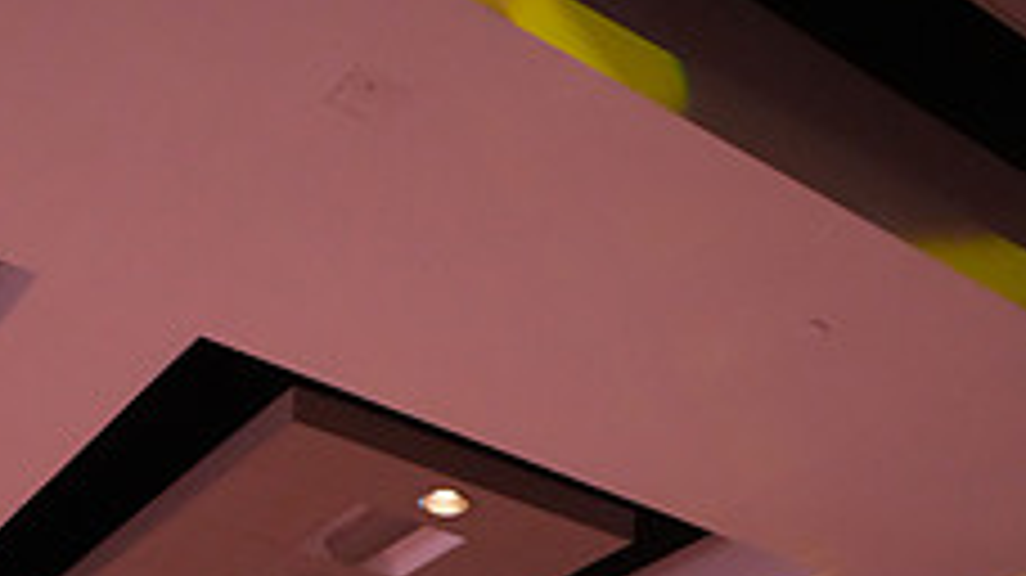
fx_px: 1740
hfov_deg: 32.8
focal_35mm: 64
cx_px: 421
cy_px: 1224
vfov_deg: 14.7
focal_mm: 24
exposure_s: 1/400
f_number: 5
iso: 6400
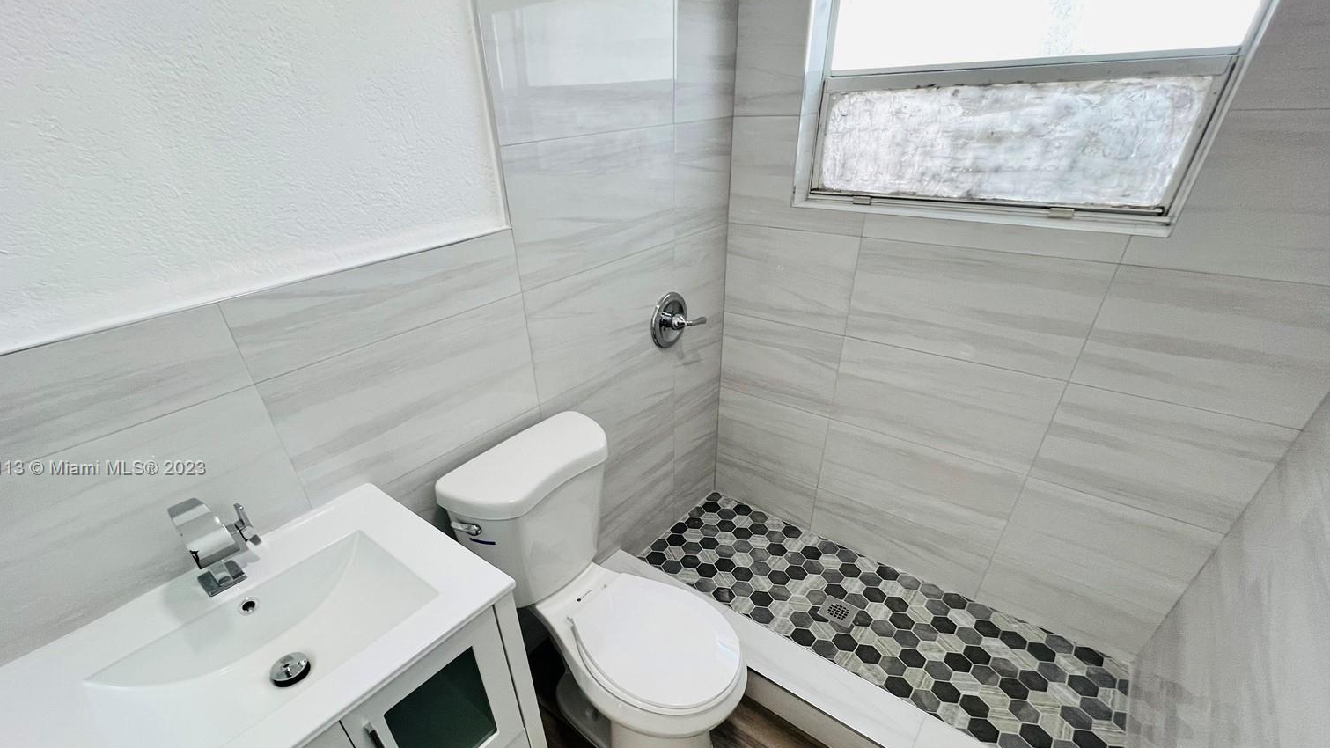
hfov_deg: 102.9
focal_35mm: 15
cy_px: 469
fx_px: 529
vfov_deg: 69.4
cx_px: 628
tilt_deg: -35.0
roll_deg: +4.0
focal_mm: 1.57
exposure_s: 1/120
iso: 160
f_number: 1.8
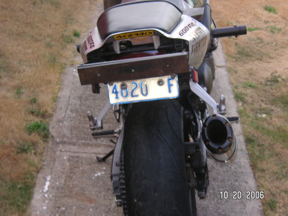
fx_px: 682
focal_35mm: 82
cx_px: 144
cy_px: 108
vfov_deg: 18.0
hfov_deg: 23.8
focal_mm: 13.6
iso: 160
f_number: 4.6
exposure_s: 1/90
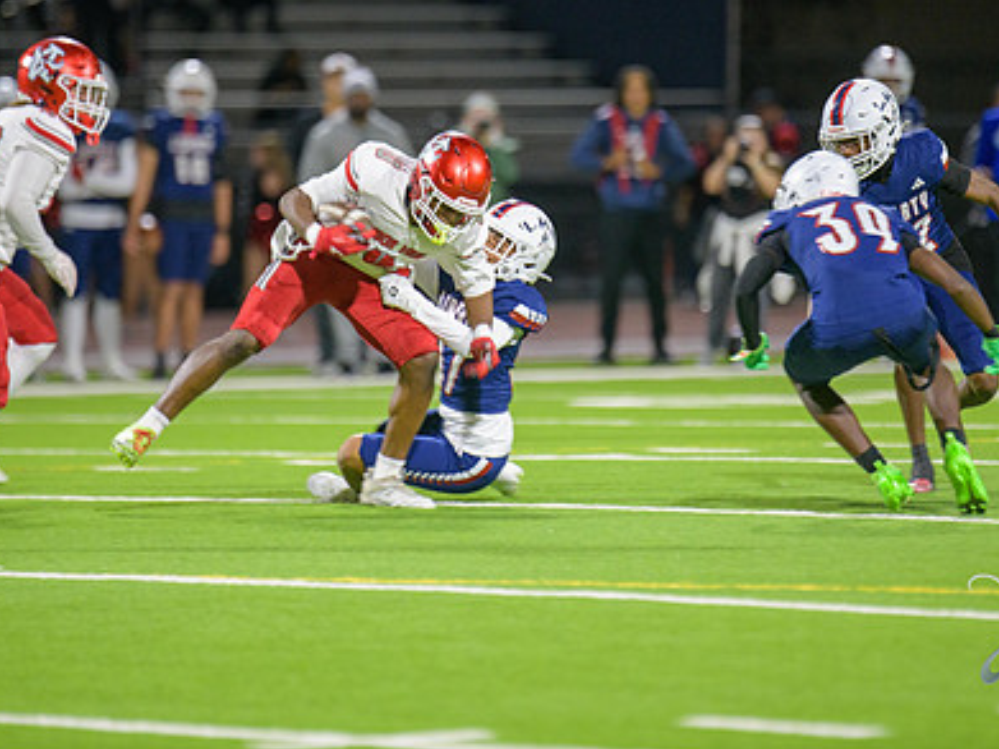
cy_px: 267
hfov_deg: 4.6
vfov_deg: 3.5
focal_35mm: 428
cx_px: 501
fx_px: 12348
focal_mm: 300
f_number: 2.8
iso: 1250
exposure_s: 1/250
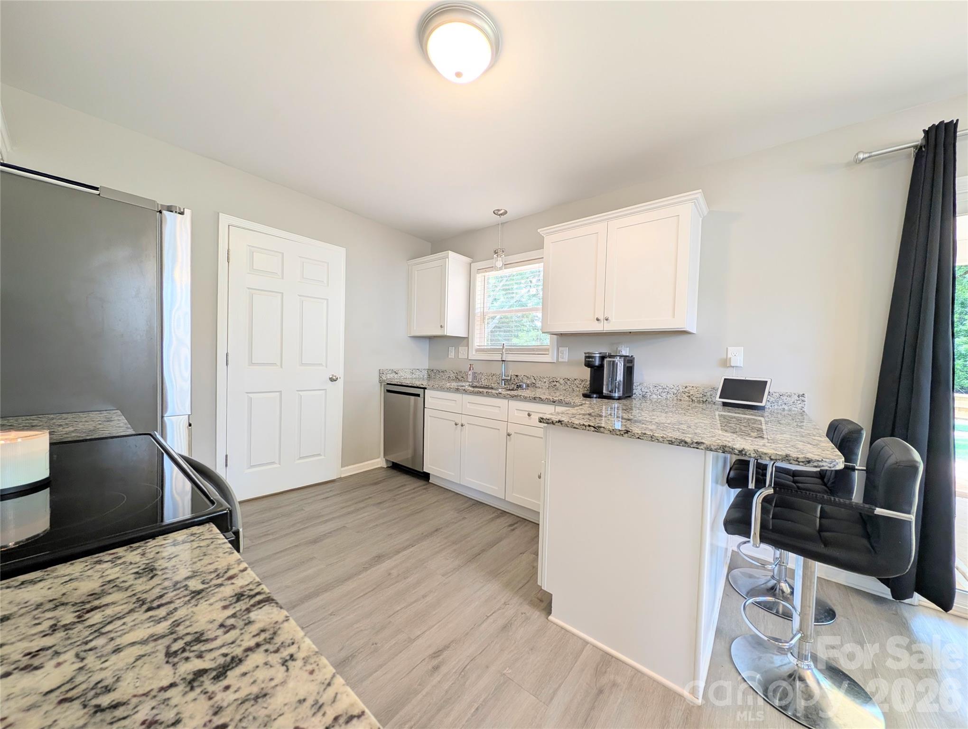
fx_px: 336
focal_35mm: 12
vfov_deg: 94.6
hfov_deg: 110.5
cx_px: 484
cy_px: 364
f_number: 1.95
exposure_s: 1/60
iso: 38
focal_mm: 2.23
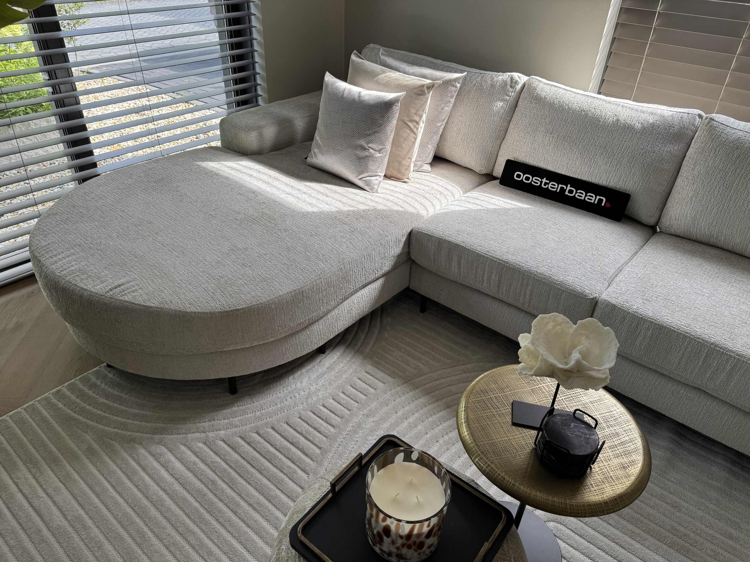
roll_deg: -2.5
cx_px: 375
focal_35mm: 24
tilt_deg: -34.5
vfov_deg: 56.8
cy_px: 281
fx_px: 520
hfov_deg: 71.6
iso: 80
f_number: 1.78
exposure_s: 1/229
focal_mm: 6.76
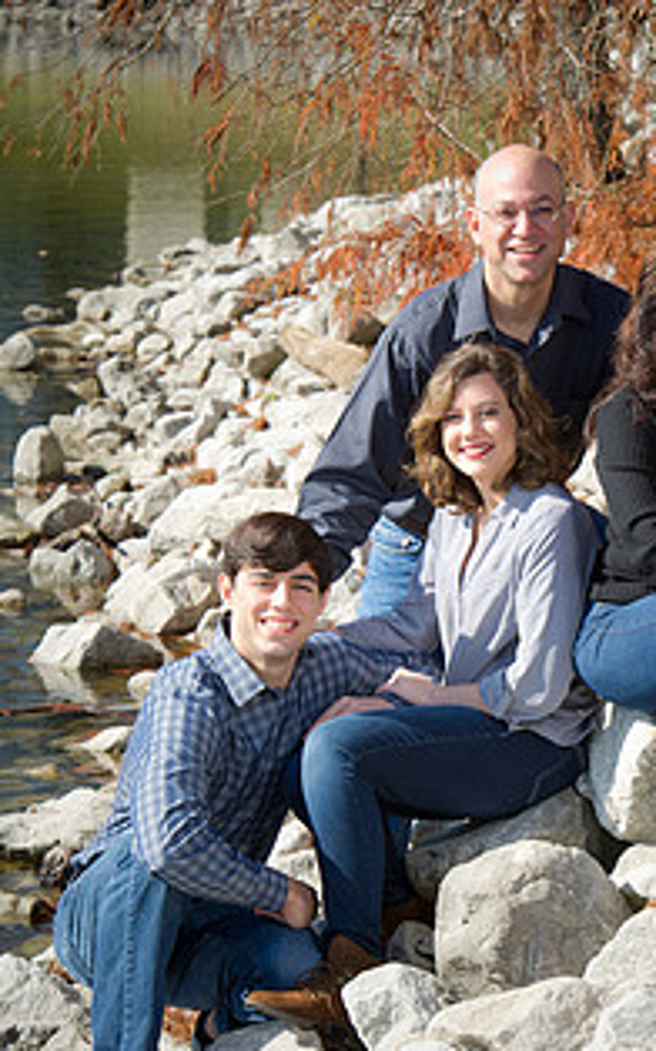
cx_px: 464
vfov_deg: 12.0
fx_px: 5010
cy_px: 576
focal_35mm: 175
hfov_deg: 7.5
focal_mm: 120
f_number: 7.1
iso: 200
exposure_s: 1/250
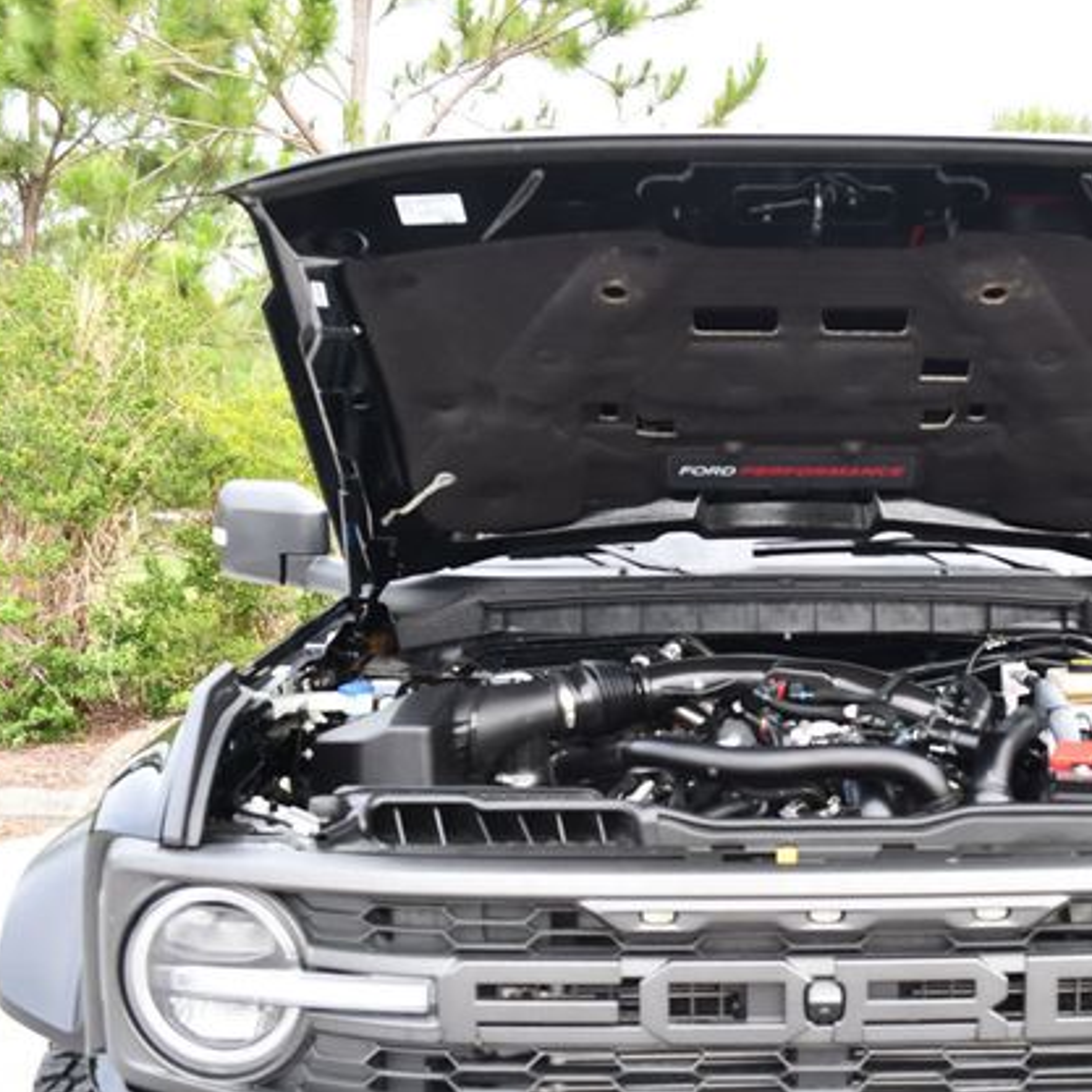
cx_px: 799
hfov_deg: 35.4
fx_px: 1677
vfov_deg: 36.1
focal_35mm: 47
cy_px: 534
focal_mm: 18
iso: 400
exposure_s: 1/250
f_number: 4.5
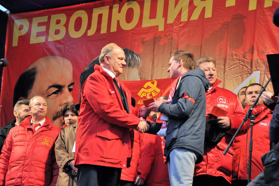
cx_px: 140
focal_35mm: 135
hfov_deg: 15.2
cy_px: 93
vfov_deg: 10.1
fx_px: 1045
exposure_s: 1/50
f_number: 5.3
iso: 800
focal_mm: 90
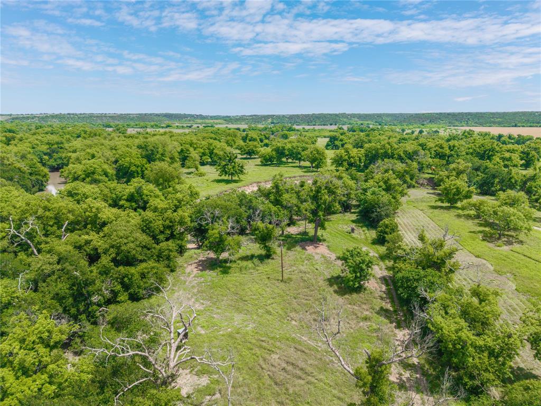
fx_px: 375
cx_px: 270
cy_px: 203
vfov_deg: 56.8
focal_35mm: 24
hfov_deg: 71.6
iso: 170
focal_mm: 8.67
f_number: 1.8
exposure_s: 1/4000
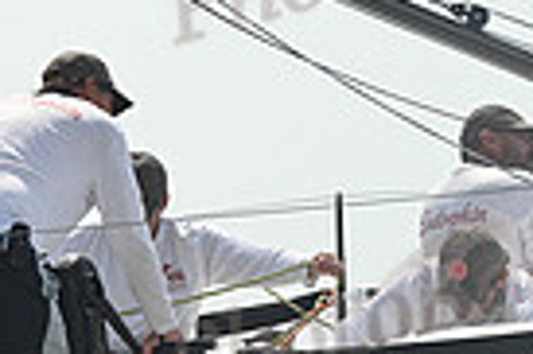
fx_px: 6137
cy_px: 558
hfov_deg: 5.0
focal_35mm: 415
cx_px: -31
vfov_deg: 3.3
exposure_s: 1/1250
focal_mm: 98
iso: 320
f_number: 8
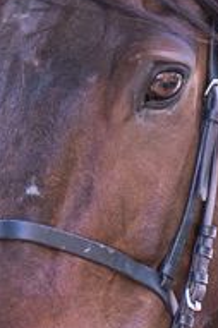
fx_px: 11547
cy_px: 312
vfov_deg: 1.6
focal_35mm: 1269
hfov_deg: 1.1
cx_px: 404
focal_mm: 200
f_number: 2.8
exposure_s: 1/800
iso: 640
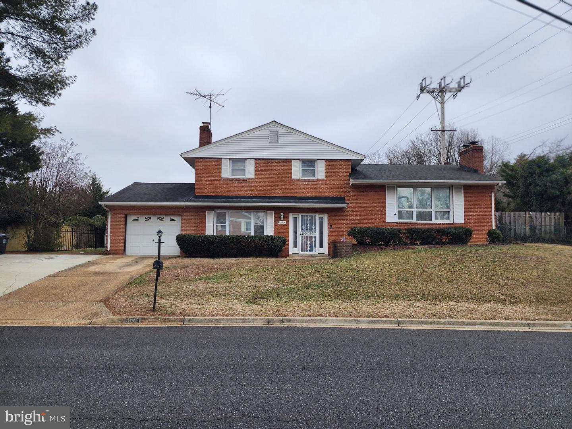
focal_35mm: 23
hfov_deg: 73.9
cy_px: 214
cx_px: 286
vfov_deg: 58.9
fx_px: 380
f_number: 1.8
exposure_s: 1/269
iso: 12
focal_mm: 6.4
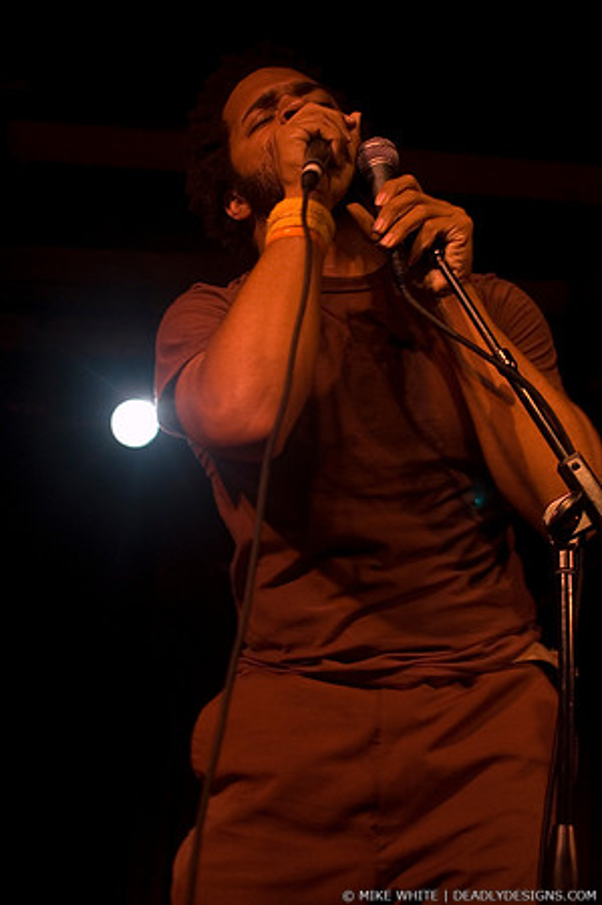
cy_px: 452
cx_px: 301
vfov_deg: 37.9
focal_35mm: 52
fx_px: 1320
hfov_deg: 25.7
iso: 800
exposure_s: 1/100
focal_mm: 35
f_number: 2.8
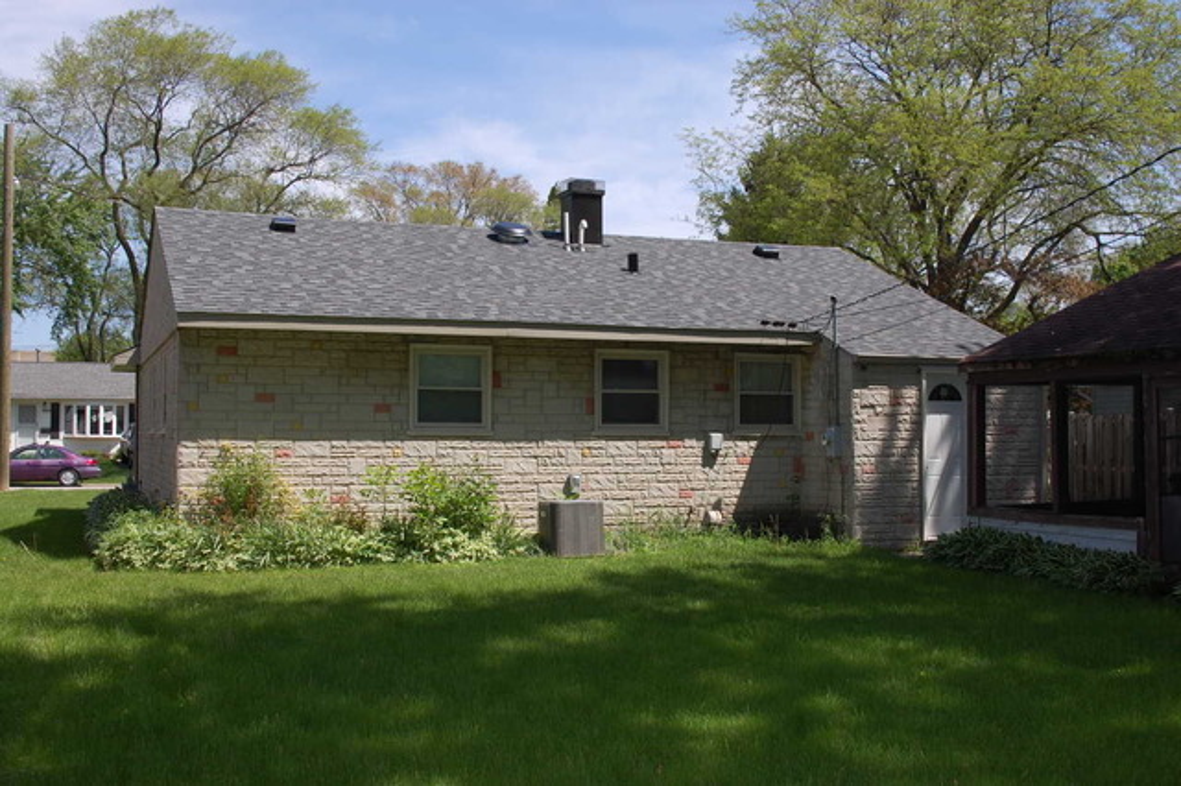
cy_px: 393
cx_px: 590
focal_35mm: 39
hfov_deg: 49.6
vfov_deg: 34.2
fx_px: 1279
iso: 200
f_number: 9
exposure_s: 1/320
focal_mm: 26
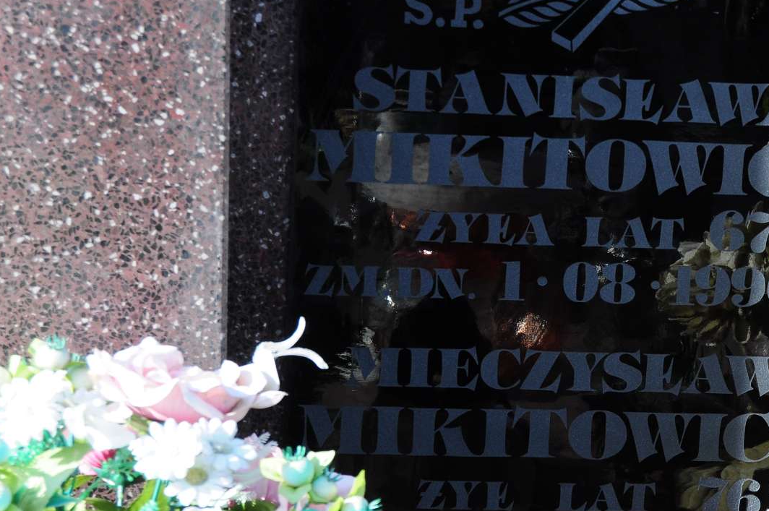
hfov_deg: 15.4
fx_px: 2838
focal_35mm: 133
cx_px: 572
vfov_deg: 10.3
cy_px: 301
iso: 200
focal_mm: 44
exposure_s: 1/200
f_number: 7.1
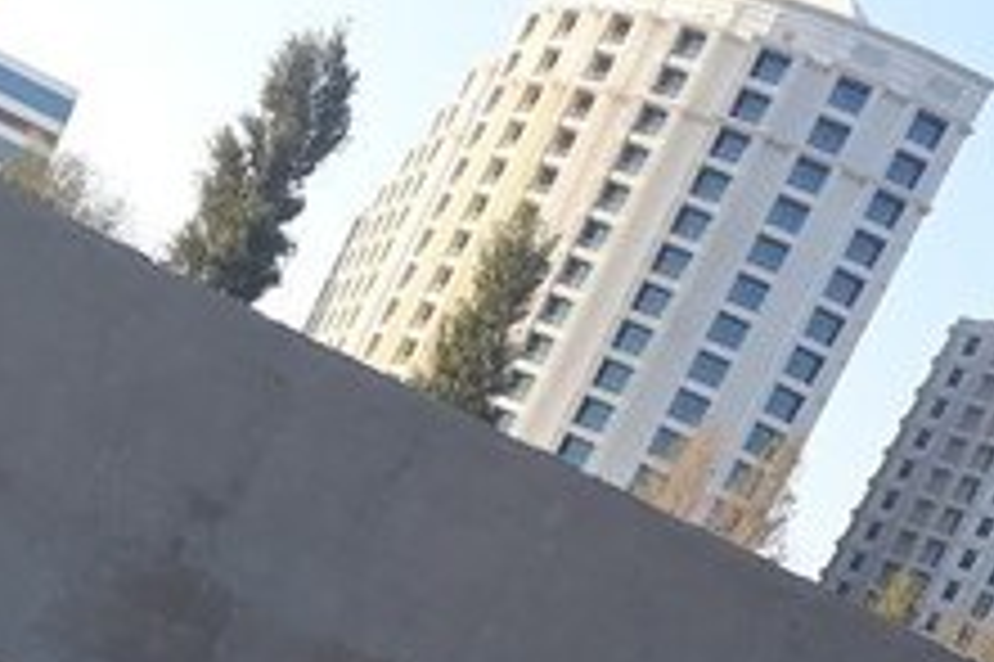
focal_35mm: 84
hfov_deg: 22.9
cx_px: -76
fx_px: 2318
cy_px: 858
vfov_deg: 15.5
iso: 40
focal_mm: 3.6
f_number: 1.9
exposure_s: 1/401
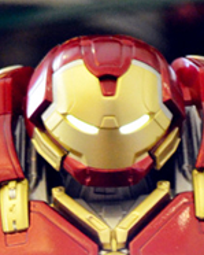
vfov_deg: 5.0
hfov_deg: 4.1
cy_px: 615
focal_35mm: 375
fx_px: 2830
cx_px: 115
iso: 3200
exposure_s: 1/30
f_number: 5.6
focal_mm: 55
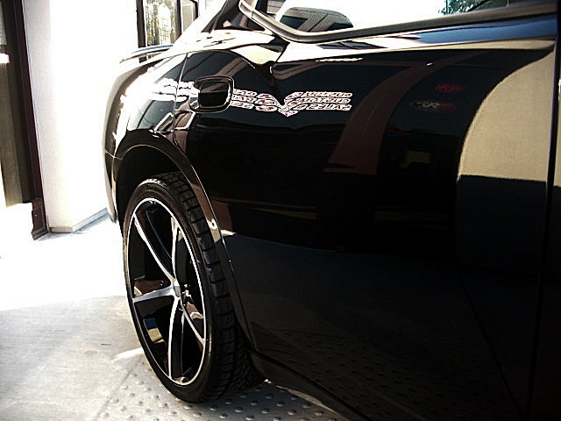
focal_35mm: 36
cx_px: 280
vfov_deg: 39.7
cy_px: 210
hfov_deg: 51.4
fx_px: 583
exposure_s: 1/80
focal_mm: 6.3
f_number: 2.8
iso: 100
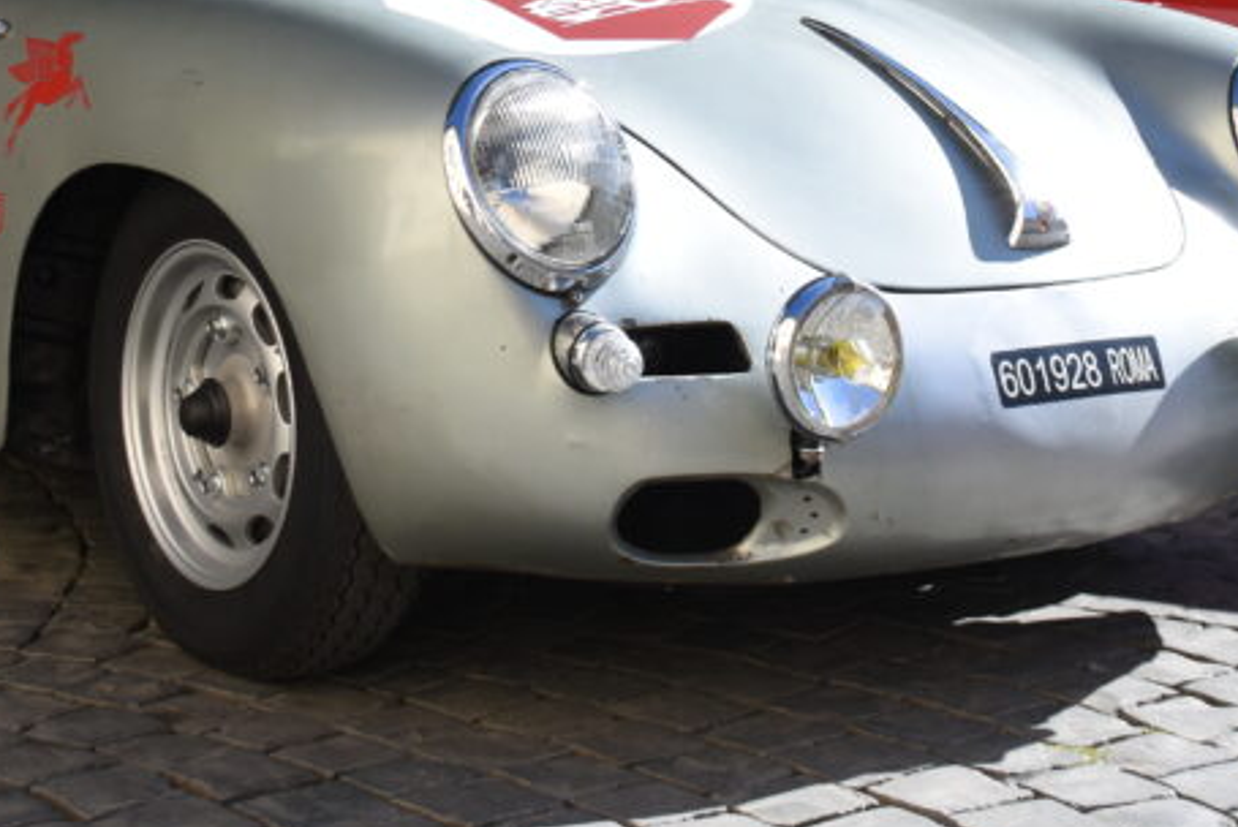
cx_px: 531
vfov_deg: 16.4
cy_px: -56
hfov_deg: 25.0
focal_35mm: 81
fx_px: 2787
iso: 140
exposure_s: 1/640
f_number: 5
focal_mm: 24
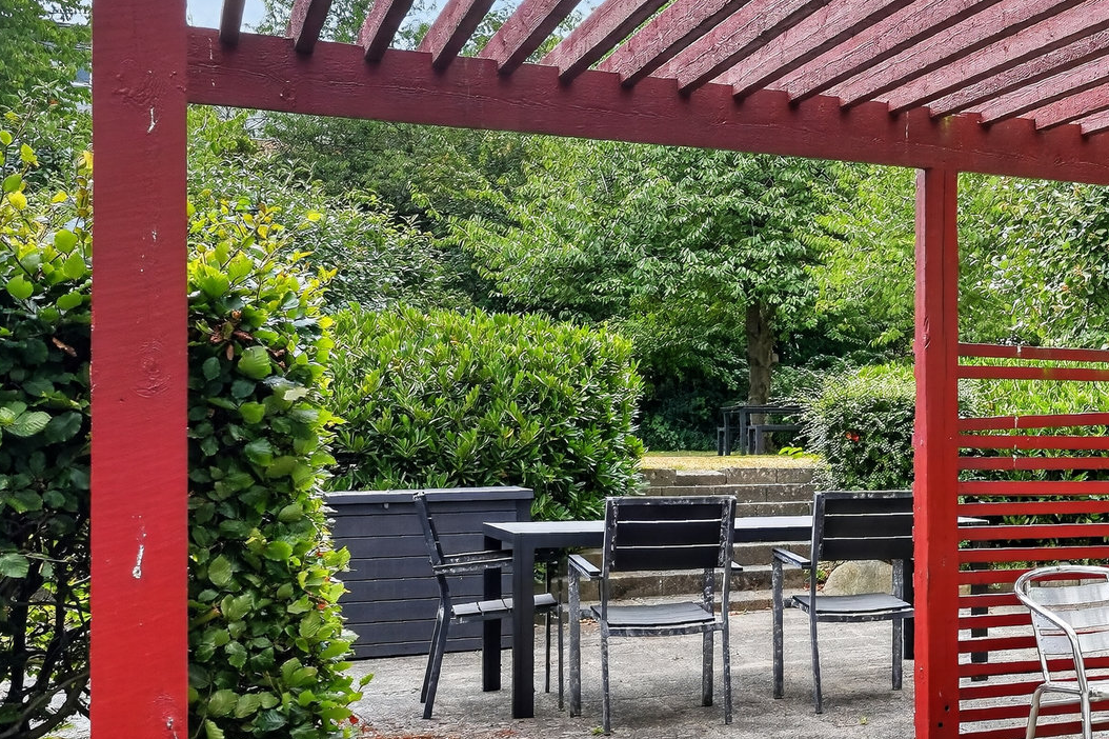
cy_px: 437
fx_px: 1571
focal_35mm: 51
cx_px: 1214
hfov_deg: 33.9
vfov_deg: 26.4
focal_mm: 21
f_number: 8
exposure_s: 1/125
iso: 400
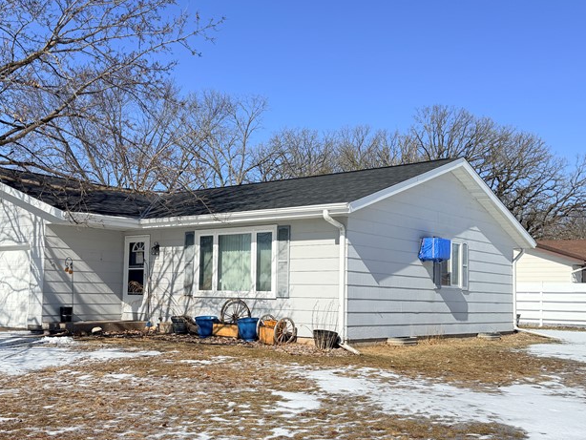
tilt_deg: +3.6
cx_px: 241
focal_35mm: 40
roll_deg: +0.2
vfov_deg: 35.9
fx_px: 677
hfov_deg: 46.6
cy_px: 242
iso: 100
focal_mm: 6.76
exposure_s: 1/6711
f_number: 1.78
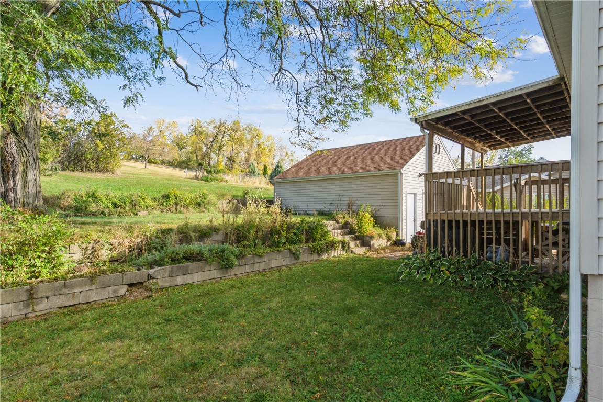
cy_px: 201
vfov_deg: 64.6
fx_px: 318
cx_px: 302
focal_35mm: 19
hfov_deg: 86.9
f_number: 9
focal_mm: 19
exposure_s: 1/320
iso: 400
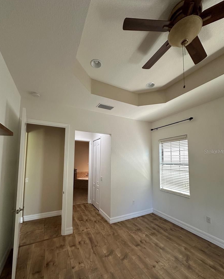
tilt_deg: +5.1
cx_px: 113
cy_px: 151
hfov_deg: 84.1
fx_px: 124
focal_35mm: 15
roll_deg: -0.9
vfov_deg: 96.6
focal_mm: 2.22
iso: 160
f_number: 2.2
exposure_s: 1/60
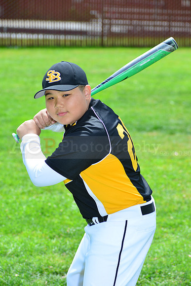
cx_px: 96
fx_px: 1074
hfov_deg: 10.2
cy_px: 143
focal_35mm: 135
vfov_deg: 15.2
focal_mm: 135
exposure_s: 1/200
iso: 200
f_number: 8
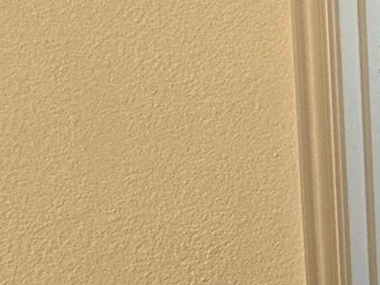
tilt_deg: -8.9
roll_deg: -3.9
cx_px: 817
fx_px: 757
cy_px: -43
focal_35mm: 69
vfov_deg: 20.2
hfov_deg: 17.2
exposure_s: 1/60
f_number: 2.2
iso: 200
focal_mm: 2.22
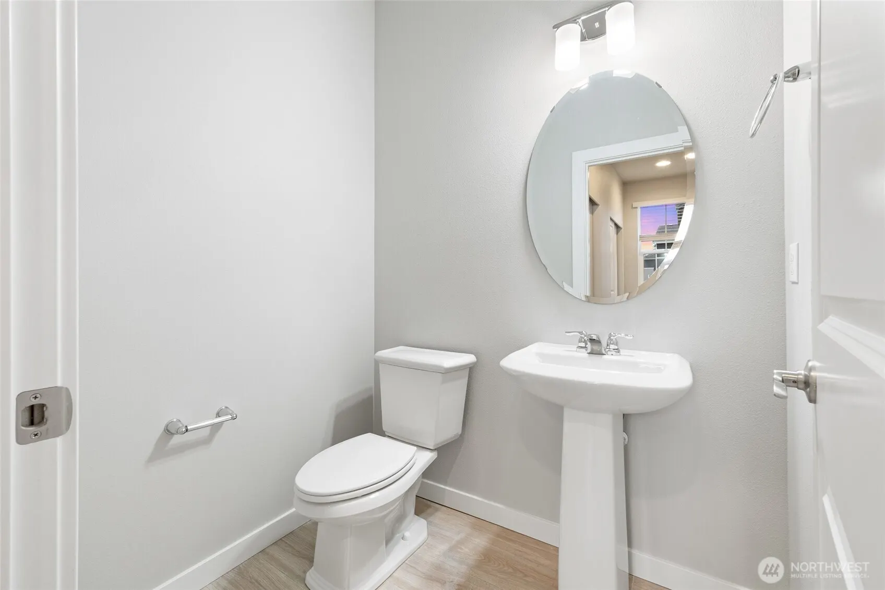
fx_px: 369
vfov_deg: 77.3
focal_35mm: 15
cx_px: 442
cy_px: 295
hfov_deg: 100.4
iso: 250
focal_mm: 10
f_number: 8
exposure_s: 1/3
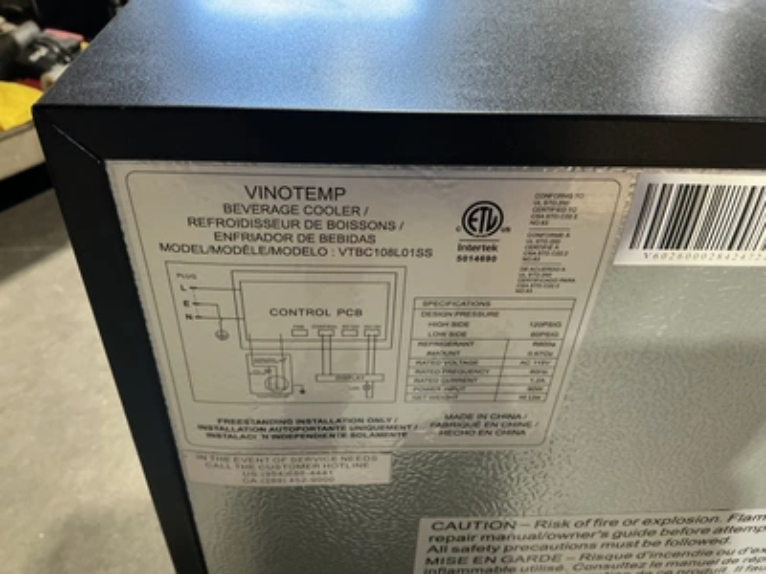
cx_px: 383
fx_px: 620
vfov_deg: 49.7
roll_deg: -3.3
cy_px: 287
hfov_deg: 63.4
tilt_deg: -39.5
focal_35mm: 28
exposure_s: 1/53
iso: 320
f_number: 1.8
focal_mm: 3
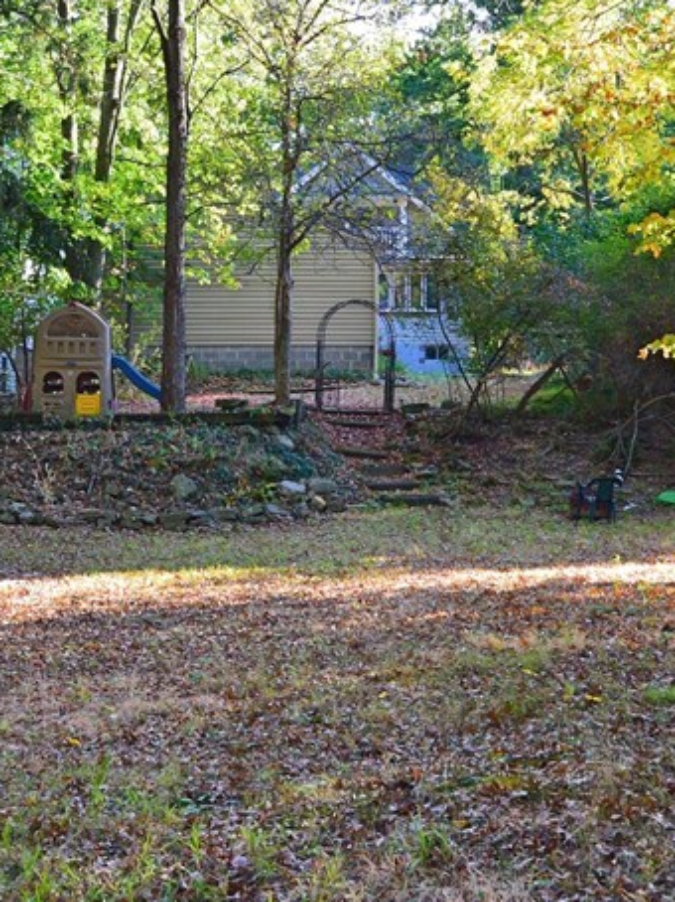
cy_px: 376
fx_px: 1796
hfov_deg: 21.3
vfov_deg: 28.1
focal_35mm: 69
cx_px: 368
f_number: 8
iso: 400
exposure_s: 1/80
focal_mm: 20
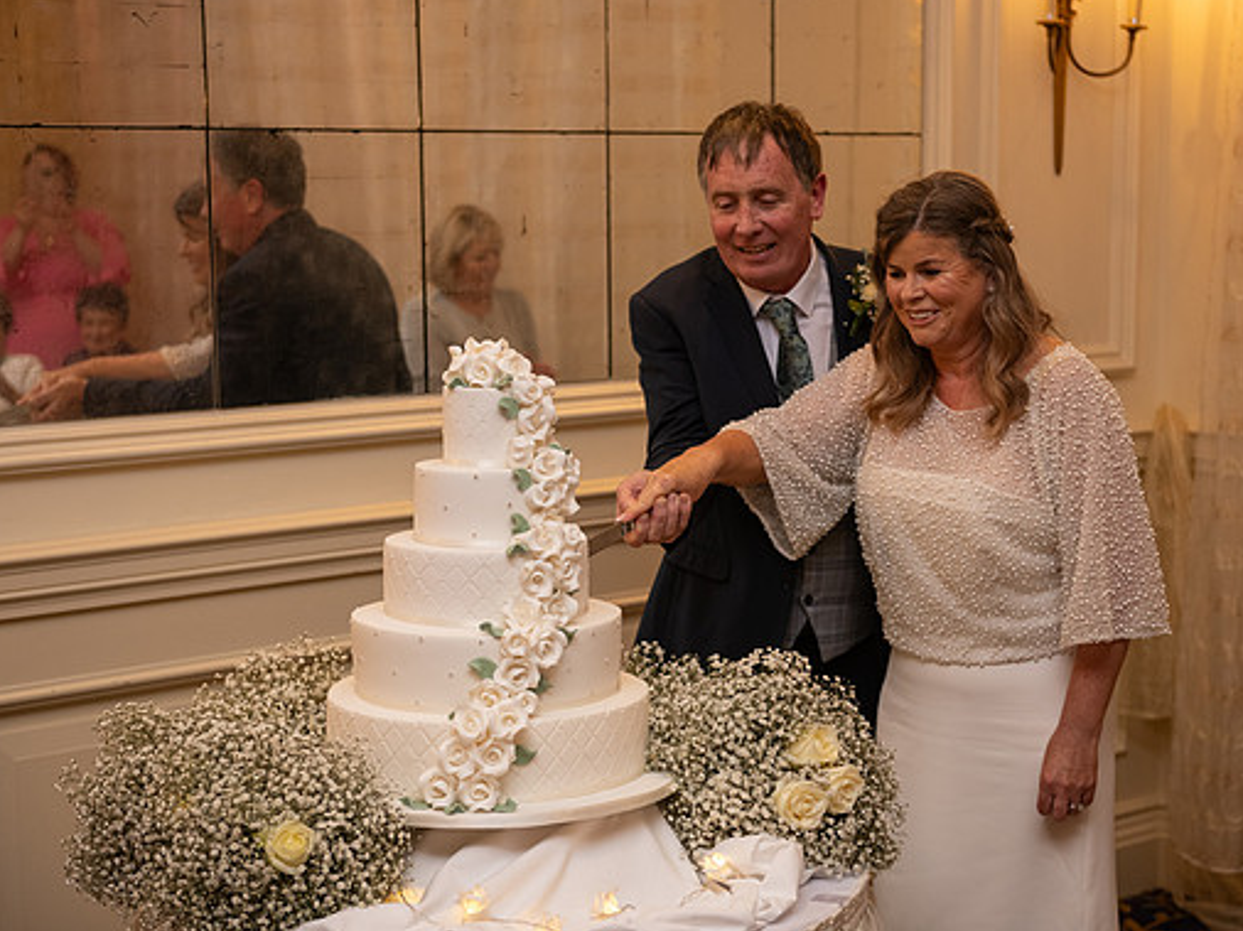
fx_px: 2297
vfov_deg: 22.9
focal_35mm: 64
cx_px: 685
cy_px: 463
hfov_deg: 30.3
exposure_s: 1/160
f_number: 3.5
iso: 800
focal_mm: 58
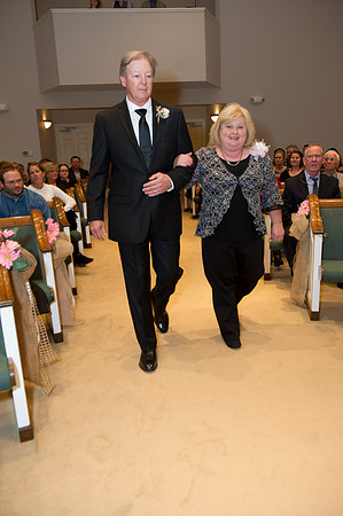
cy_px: 258
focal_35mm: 32
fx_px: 458
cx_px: 172
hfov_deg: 41.0
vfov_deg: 58.8
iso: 1250
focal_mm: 32
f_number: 4
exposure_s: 1/80
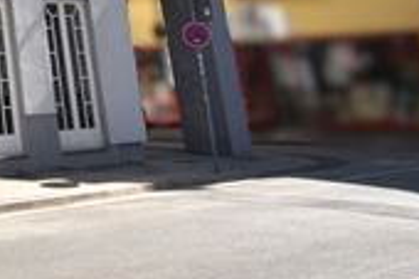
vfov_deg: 16.0
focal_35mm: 75
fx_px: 872
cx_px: -256
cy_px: -183
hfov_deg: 21.4
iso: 360
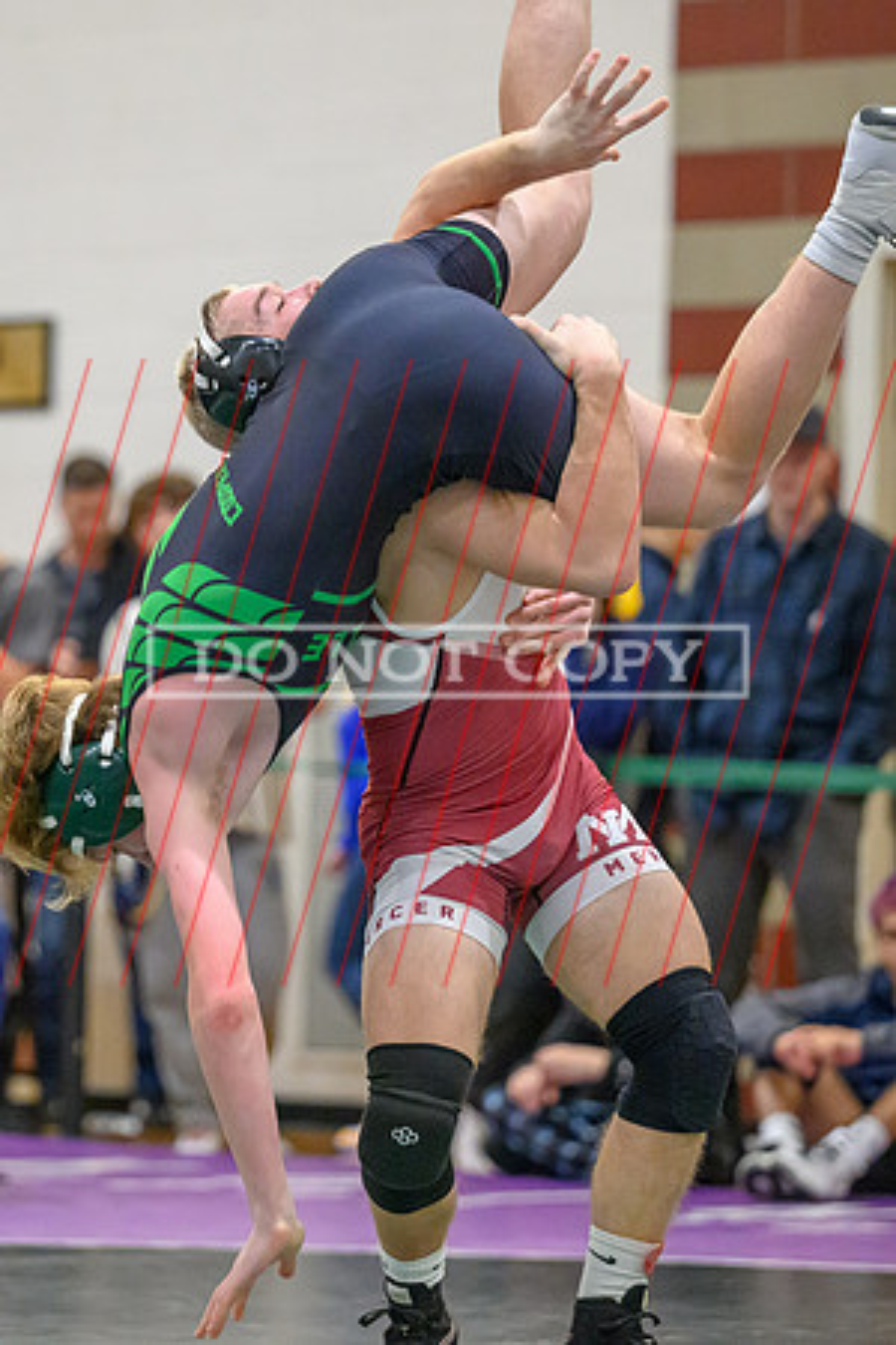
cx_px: 203
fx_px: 7052
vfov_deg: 10.9
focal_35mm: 189
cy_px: 670
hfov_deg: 7.3
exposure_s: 1/800
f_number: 2.8
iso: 9000
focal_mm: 125
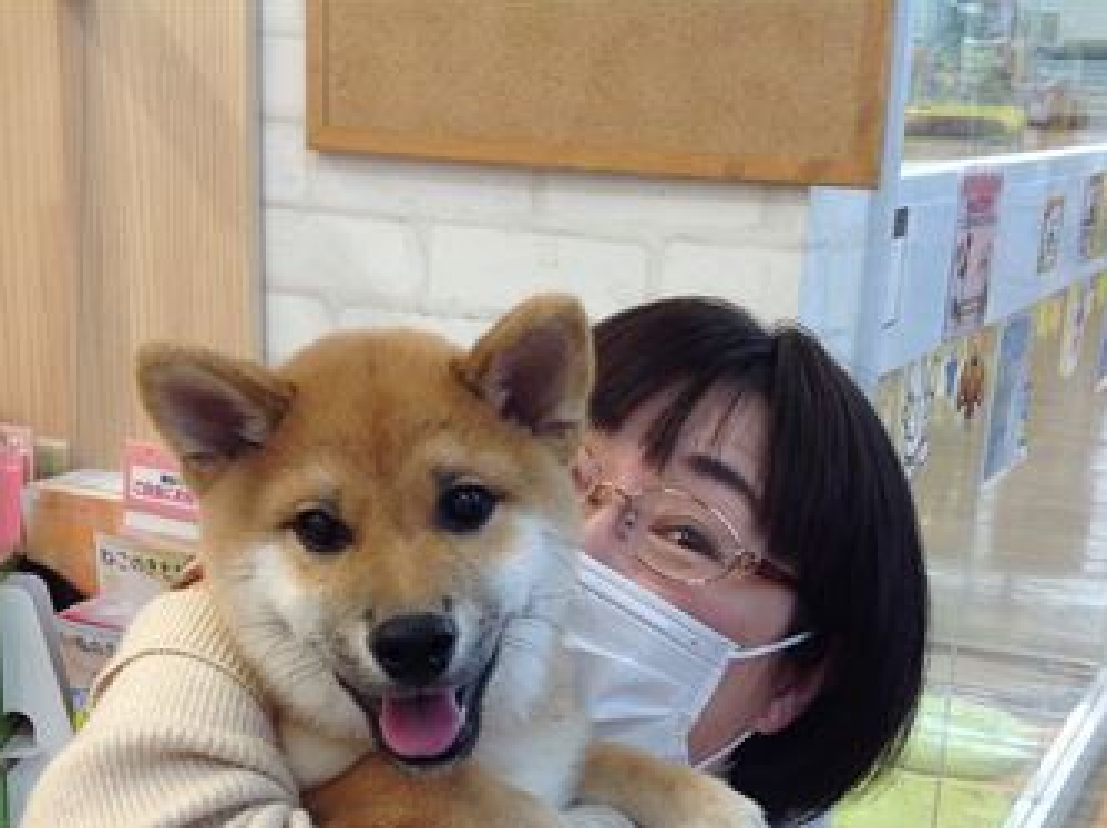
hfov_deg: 30.8
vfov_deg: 22.7
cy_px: 738
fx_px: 2013
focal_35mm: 63
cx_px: 572
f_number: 2.4
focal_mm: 4.28
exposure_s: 1/60
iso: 64
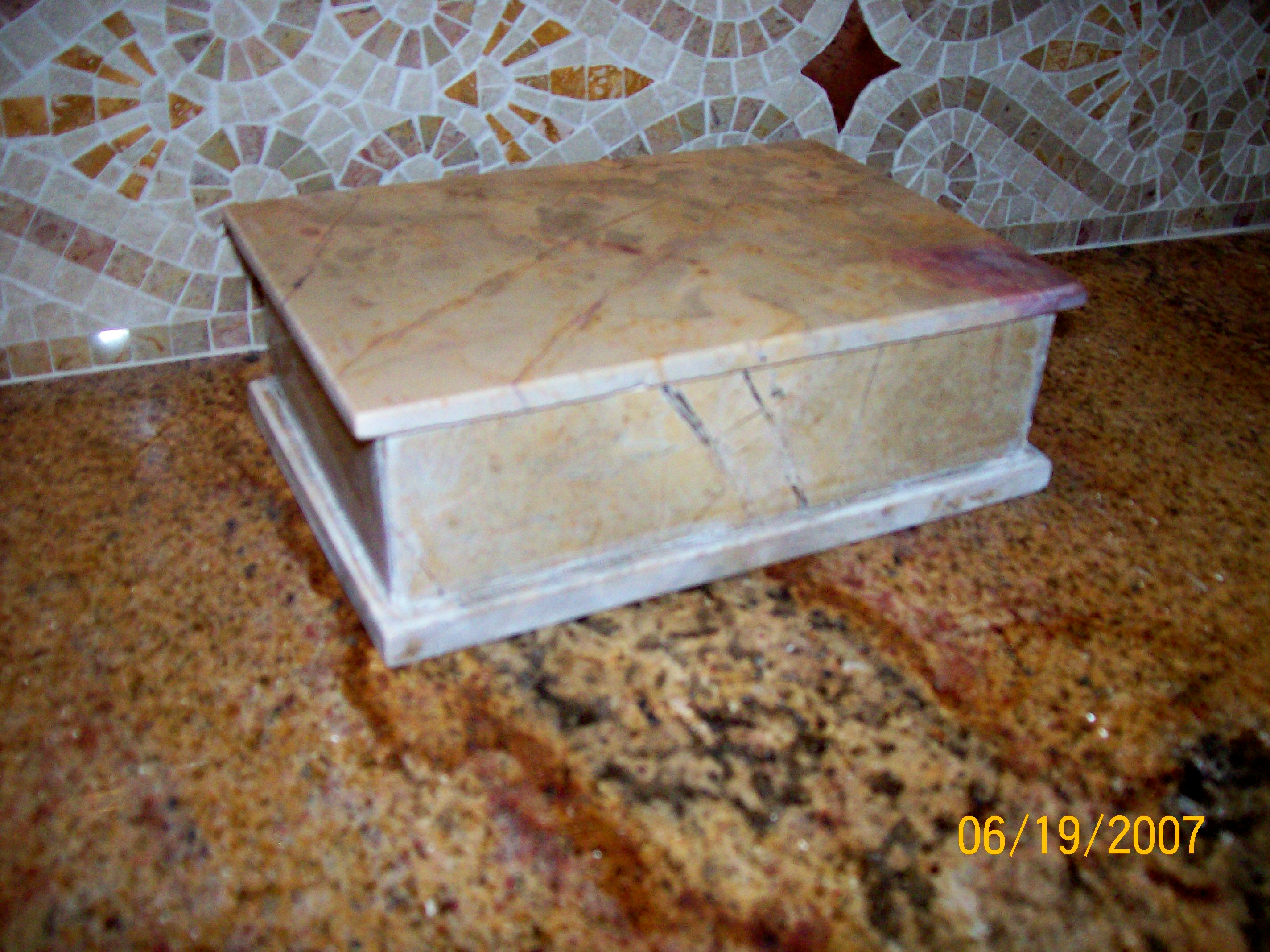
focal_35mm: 36
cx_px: 635
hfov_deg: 51.4
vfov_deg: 39.6
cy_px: 476
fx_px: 1320
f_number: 2.7
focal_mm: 6
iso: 140
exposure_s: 1/64
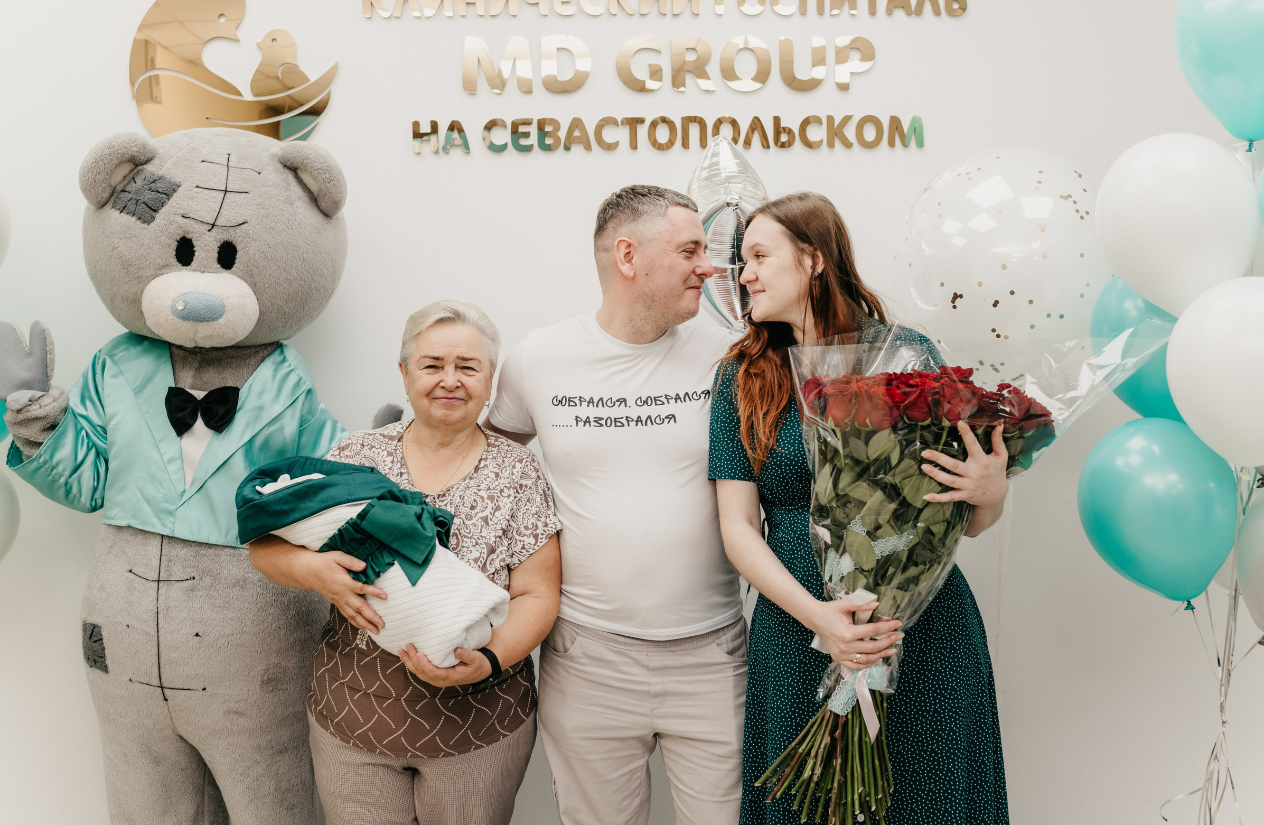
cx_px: 640
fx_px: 1325
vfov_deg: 34.6
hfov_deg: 51.0
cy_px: 410
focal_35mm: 38
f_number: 4
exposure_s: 1/160
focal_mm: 35
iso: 400
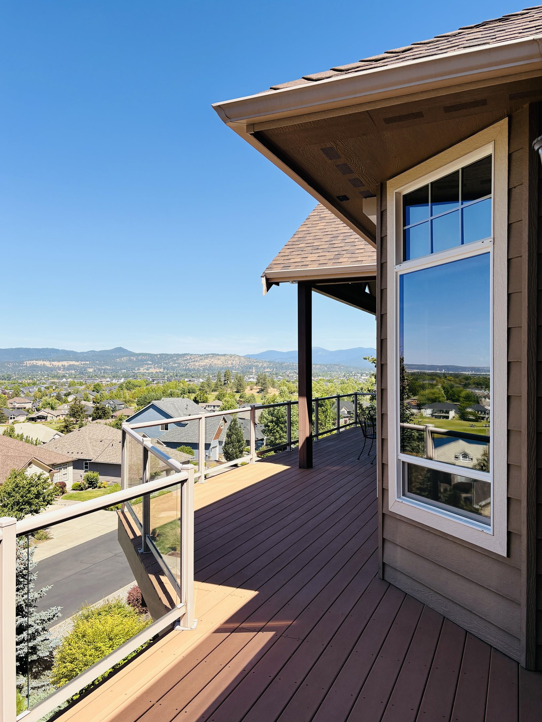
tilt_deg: +0.4
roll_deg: -0.3
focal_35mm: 27
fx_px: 564
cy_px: 374
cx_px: 274
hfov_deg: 51.3
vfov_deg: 65.3
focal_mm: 5.96
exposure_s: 1/2451
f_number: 1.6
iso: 50
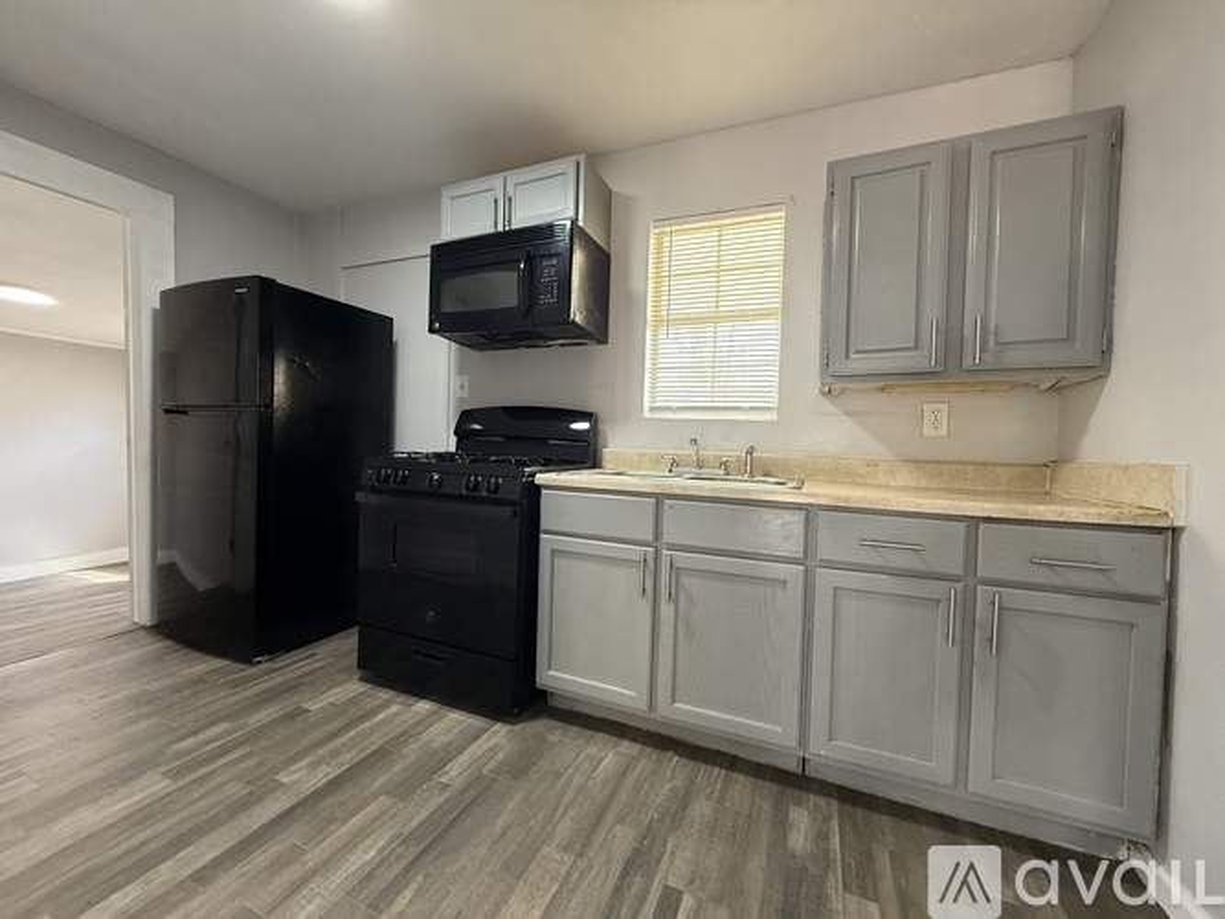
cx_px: 612
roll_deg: -1.6
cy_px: 460
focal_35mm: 14
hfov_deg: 102.1
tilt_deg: -2.1
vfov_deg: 85.7
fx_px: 495
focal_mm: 2.22
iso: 320
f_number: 2.2
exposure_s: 1/99
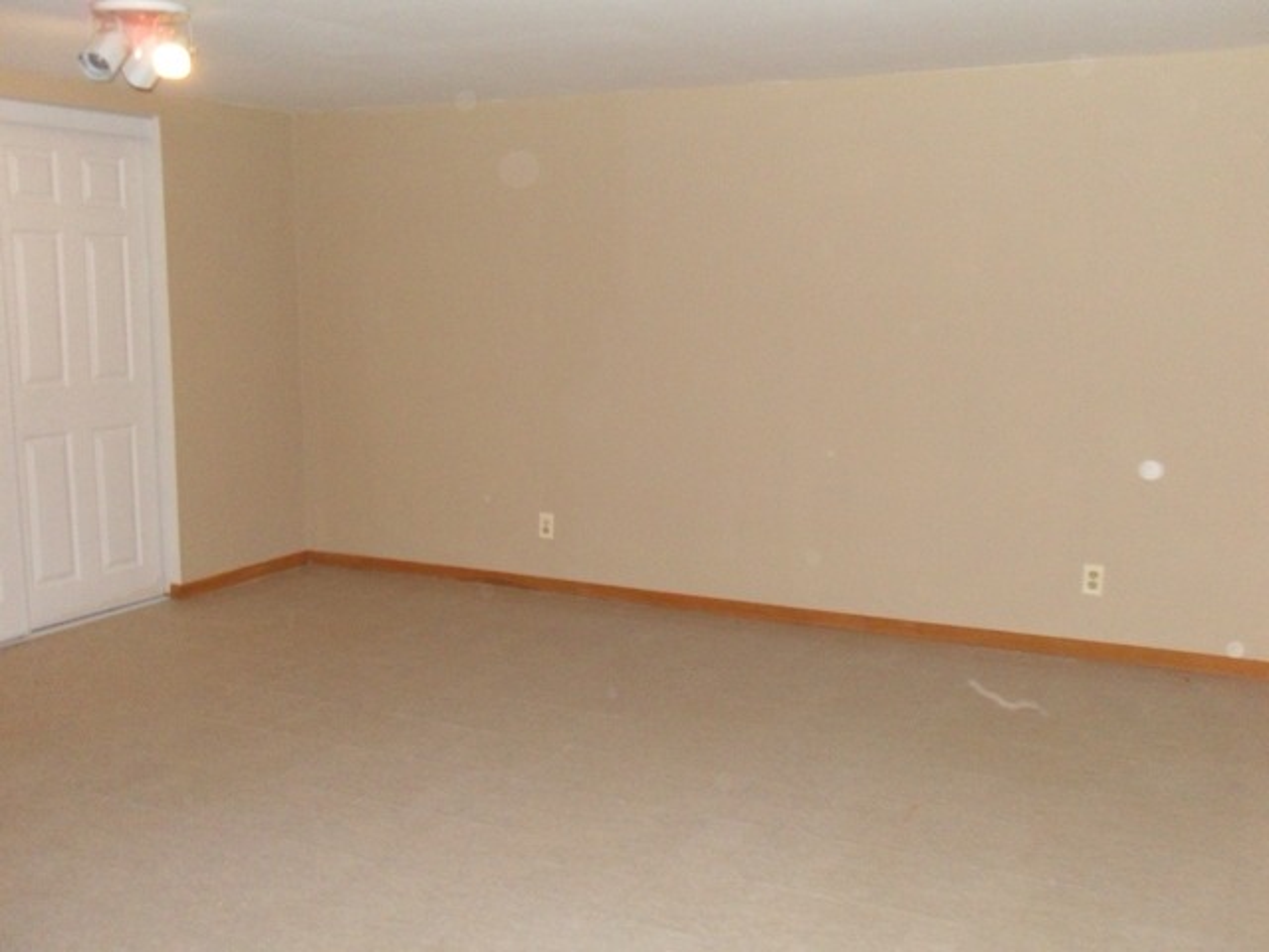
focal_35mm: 35
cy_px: 476
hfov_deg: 52.6
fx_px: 1283
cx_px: 634
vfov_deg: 40.7
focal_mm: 6.3
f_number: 3.5
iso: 400
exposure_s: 1/45
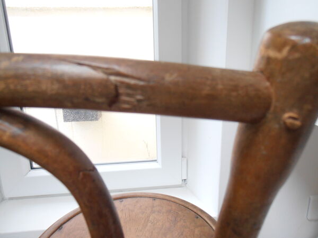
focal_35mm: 24
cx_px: 159
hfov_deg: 71.6
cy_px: 119
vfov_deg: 56.8
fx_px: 220
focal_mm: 4.2
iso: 200
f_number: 3
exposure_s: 1/30
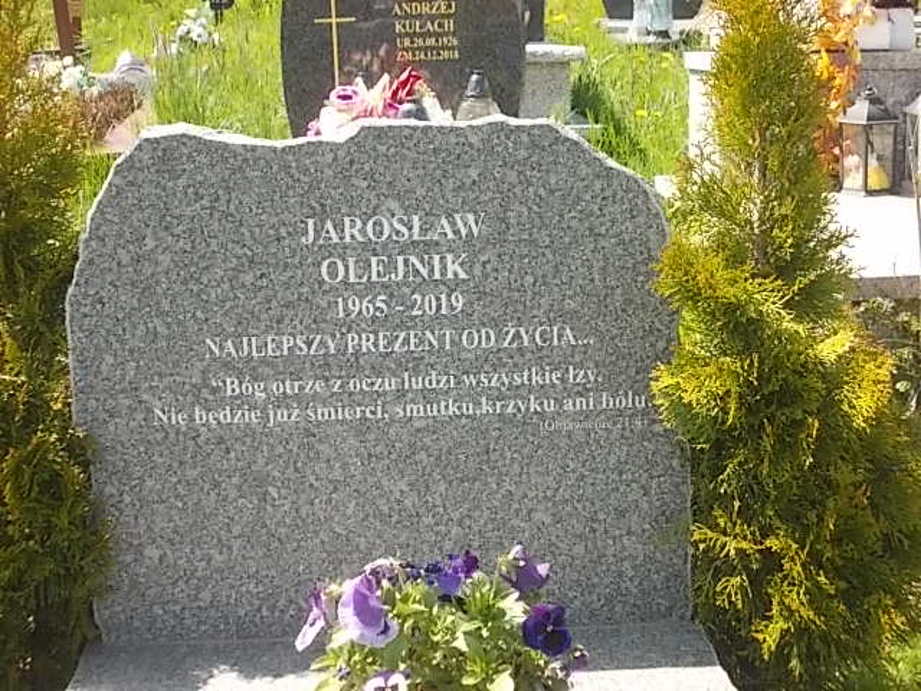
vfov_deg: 28.6
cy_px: 346
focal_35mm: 51
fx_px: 1357
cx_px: 460
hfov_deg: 37.5
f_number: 3.6
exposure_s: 1/200
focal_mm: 7.2
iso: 80
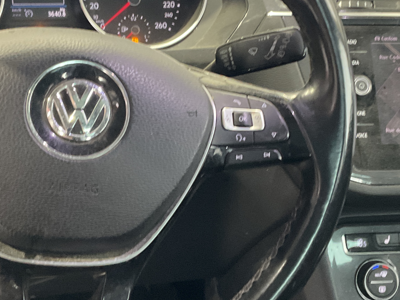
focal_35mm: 66
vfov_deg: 22.2
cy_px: 130
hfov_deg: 29.4
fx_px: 763
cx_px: 214
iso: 250
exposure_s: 1/33
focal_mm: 3
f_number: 1.8
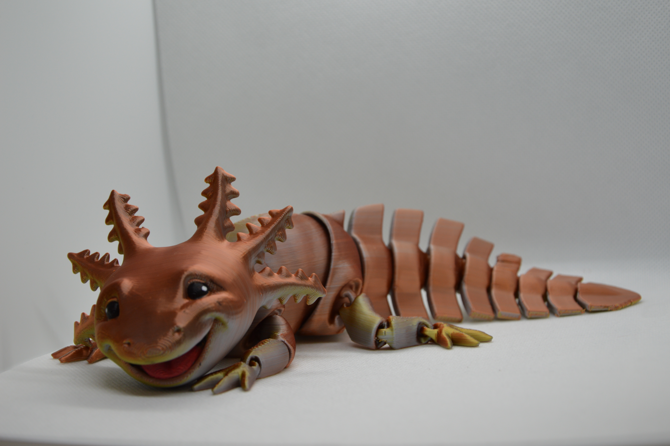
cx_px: 335
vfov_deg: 21.5
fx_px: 1171
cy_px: 223
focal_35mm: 63
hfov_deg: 31.9
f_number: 5.6
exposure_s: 1/125
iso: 220
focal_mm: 42
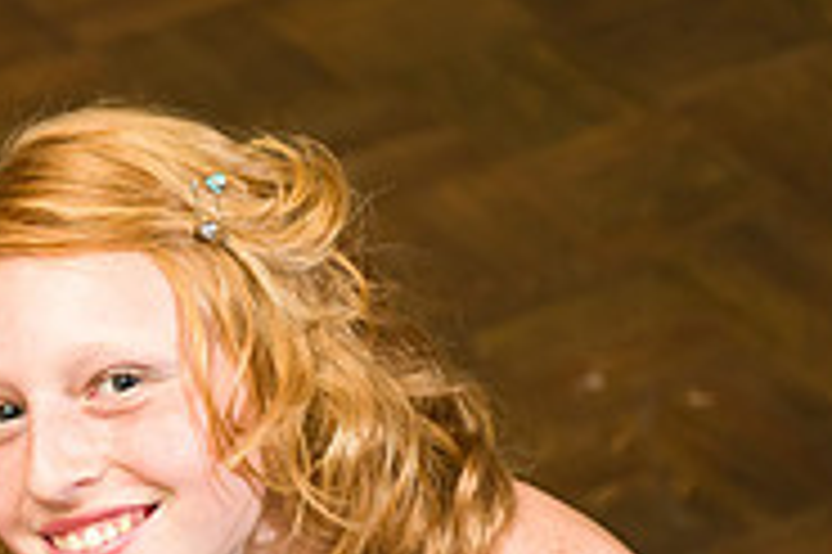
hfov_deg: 9.4
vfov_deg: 6.3
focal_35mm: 219
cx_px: 45
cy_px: 419
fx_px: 5057
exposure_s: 1/125
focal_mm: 70
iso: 1600
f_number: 3.2
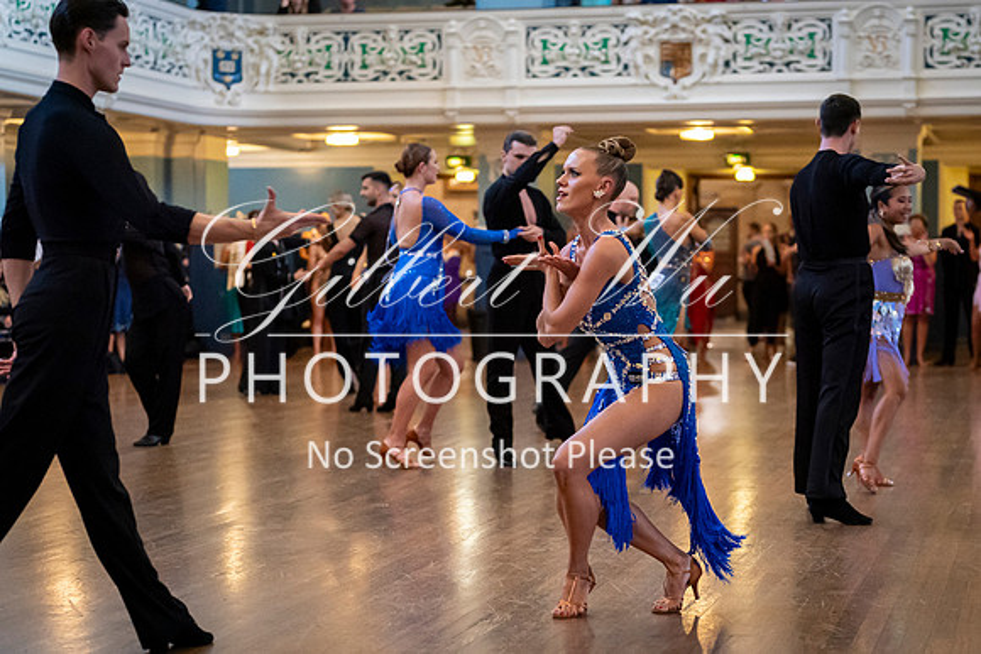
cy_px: 379
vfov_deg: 18.8
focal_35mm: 72
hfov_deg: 27.9
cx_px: 579
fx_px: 1971
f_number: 2.5
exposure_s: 1/500
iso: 6400
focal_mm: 60
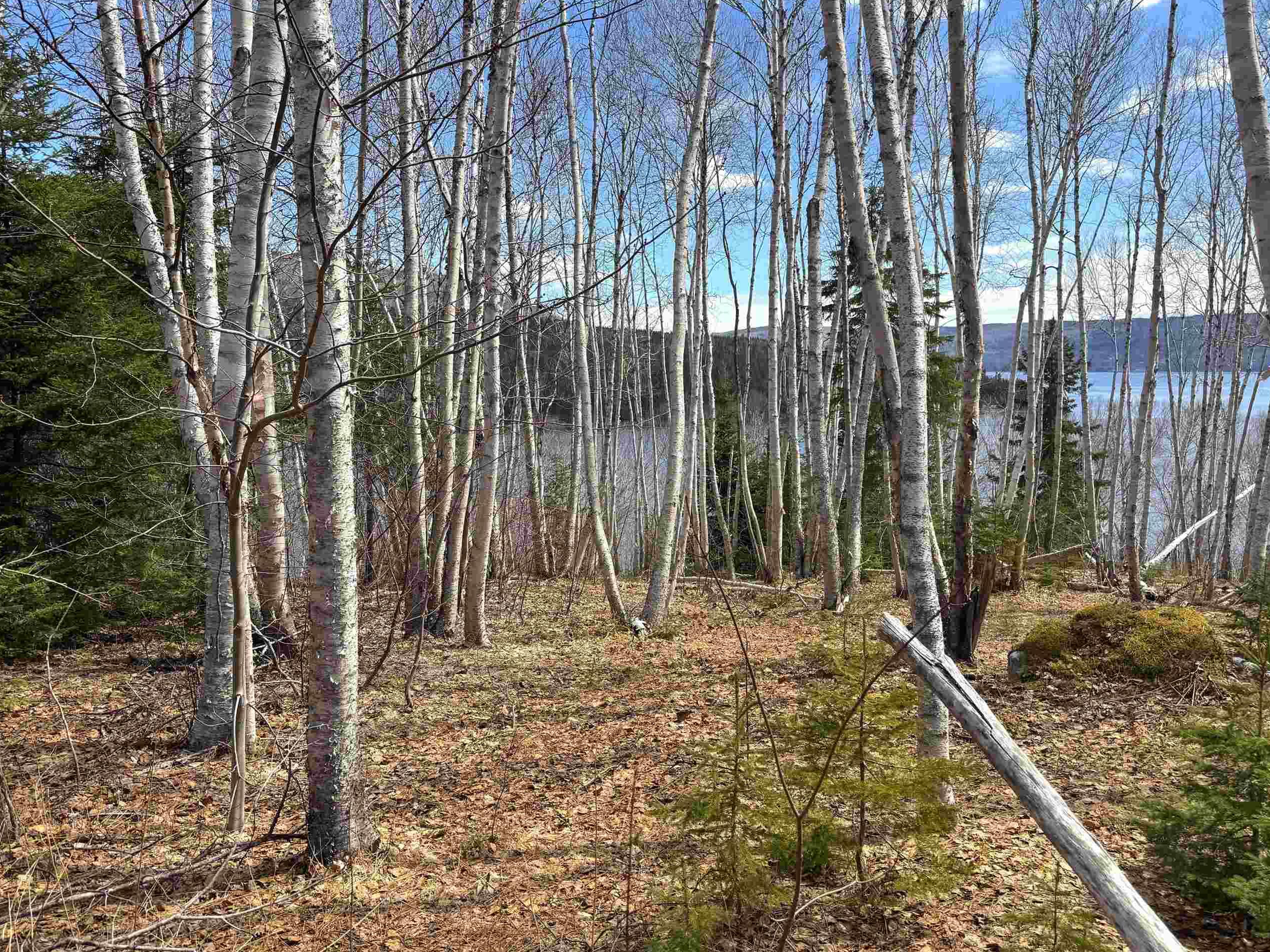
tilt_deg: -5.2
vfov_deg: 48.2
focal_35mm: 29
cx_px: 652
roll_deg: +0.1
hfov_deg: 61.6
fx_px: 1064
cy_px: 434
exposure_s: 1/2710
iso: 80
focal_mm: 6.76
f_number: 1.78
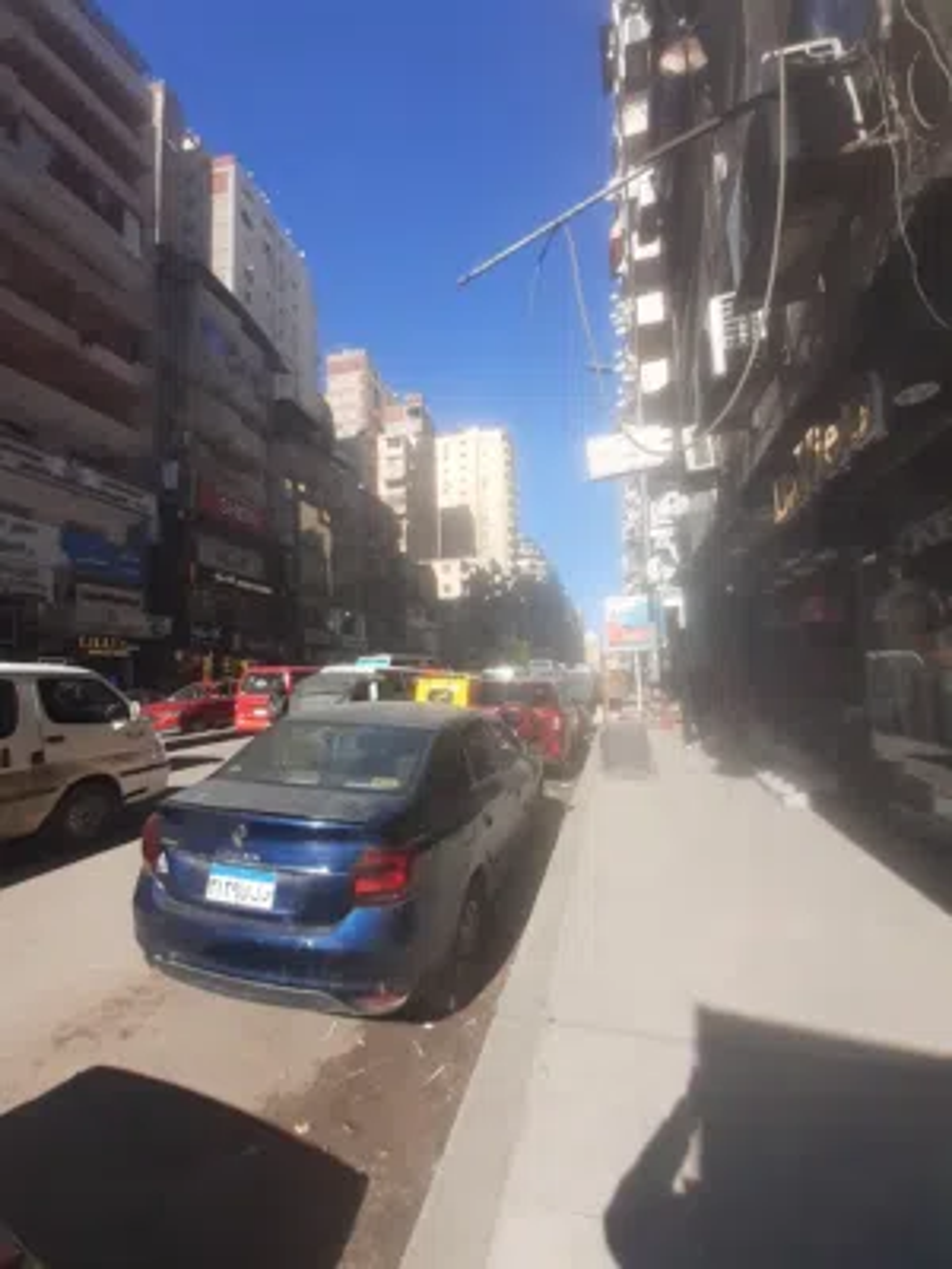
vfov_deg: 106.2
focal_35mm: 13
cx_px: 476
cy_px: 634
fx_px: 477
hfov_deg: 89.9
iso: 40
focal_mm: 1.13
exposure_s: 1/729
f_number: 2.2
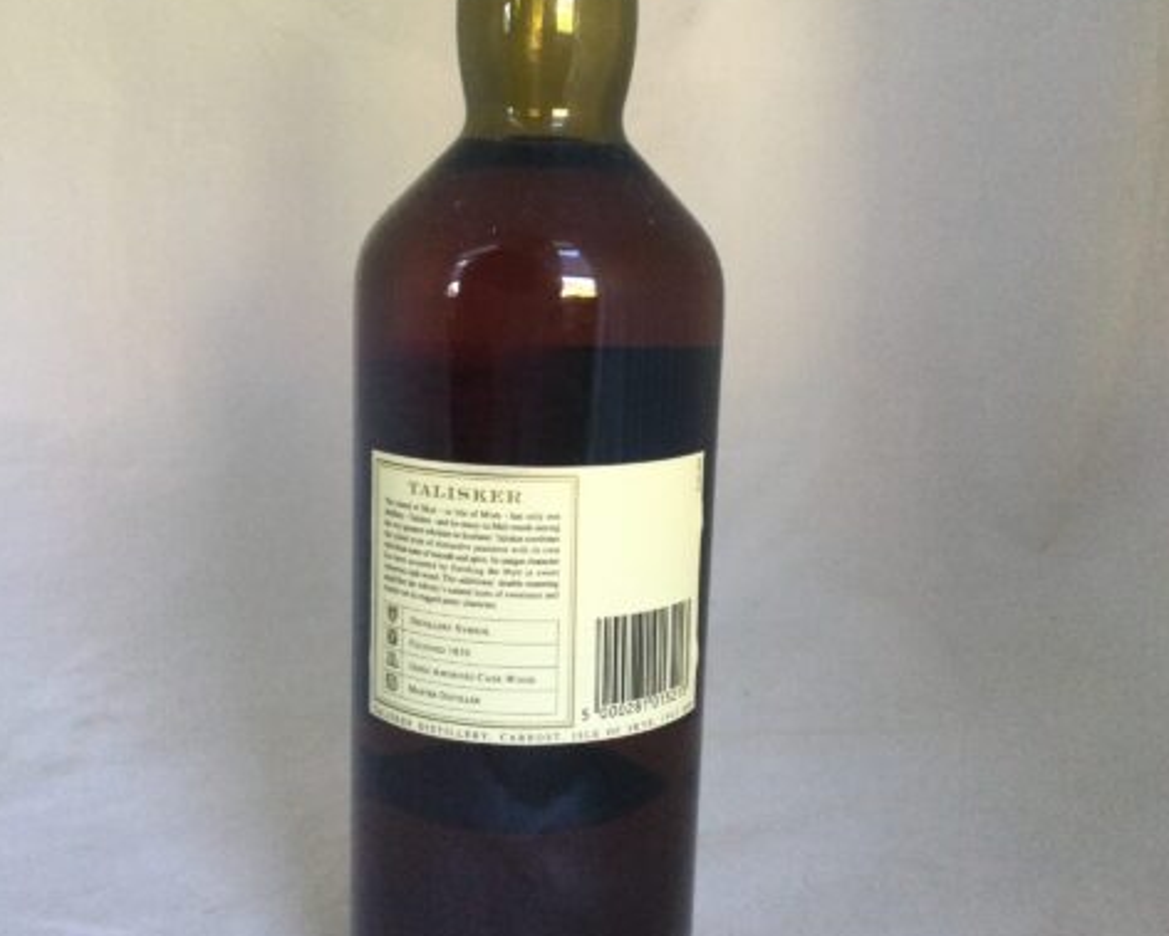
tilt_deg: -4.6
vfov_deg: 36.2
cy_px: 319
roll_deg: -1.0
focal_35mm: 41
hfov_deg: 44.8
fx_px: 1419
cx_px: 582
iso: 100
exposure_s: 1/33
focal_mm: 3.3
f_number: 2.4
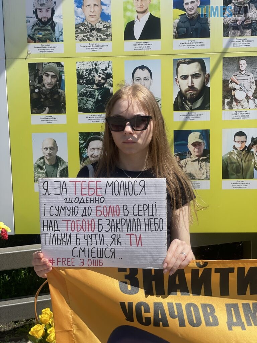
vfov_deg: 36.8
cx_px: 128
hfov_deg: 28.0
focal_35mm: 52
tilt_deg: -7.0
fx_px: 515
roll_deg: +1.1
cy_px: 172
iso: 32
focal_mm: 6
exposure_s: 1/2083
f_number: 2
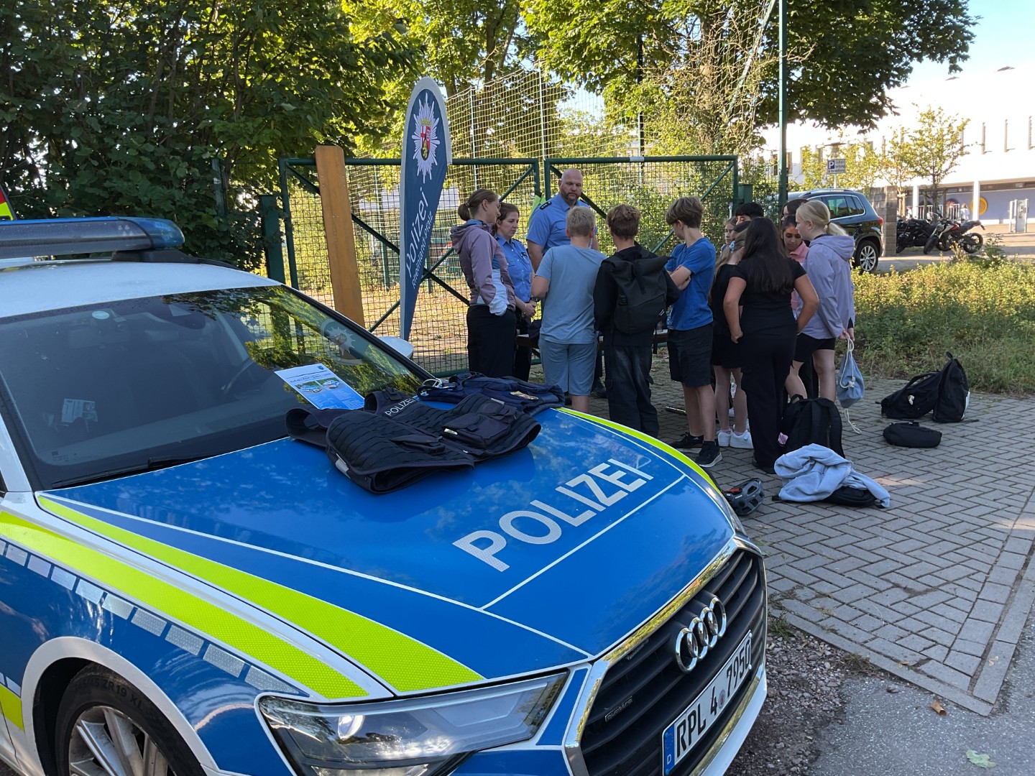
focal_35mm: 29
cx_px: 518
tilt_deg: -11.3
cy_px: 388
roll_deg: +2.1
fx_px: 867
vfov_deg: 48.2
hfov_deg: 61.7
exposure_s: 1/120
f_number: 1.8
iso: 20
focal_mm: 3
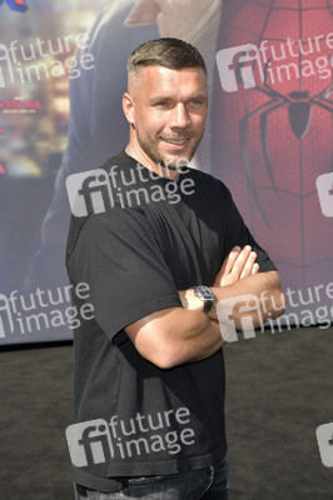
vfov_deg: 30.5
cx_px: 166
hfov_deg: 20.6
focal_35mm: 66
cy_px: 250
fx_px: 917
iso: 100
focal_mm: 66
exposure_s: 1/200
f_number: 7.1
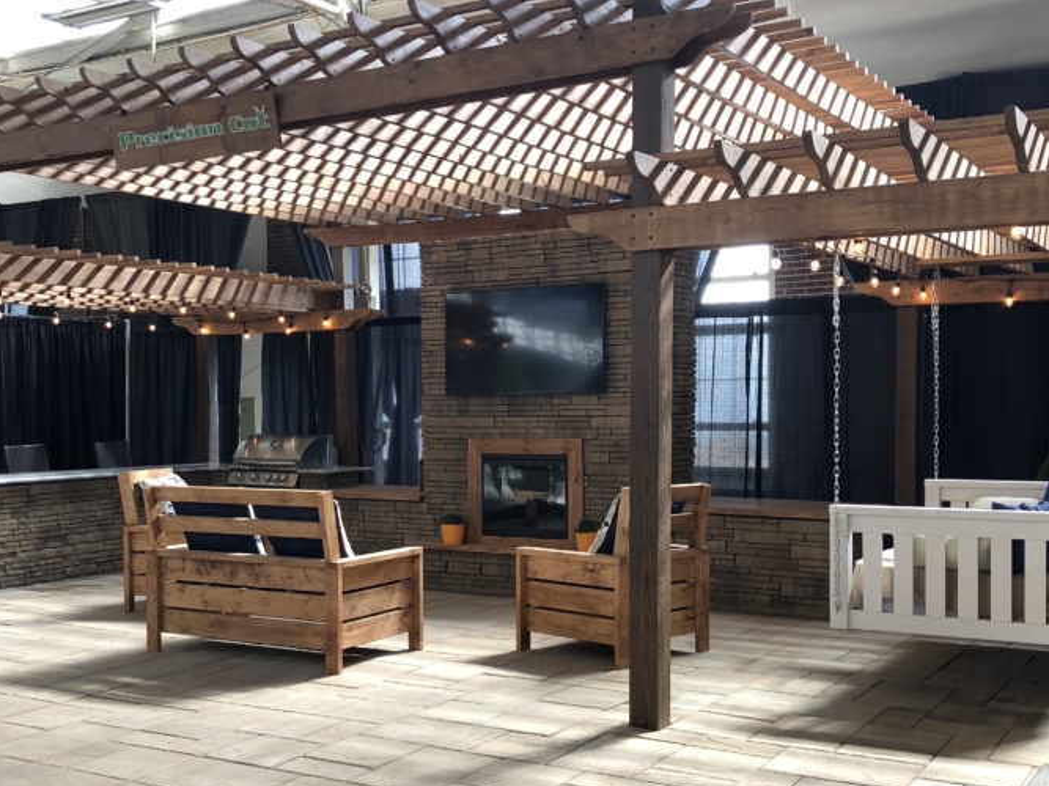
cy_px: 450
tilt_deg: -2.8
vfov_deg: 34.3
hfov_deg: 44.8
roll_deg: -0.8
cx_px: 503
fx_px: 1273
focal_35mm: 42
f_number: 1.8
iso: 25
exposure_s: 1/30
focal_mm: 4
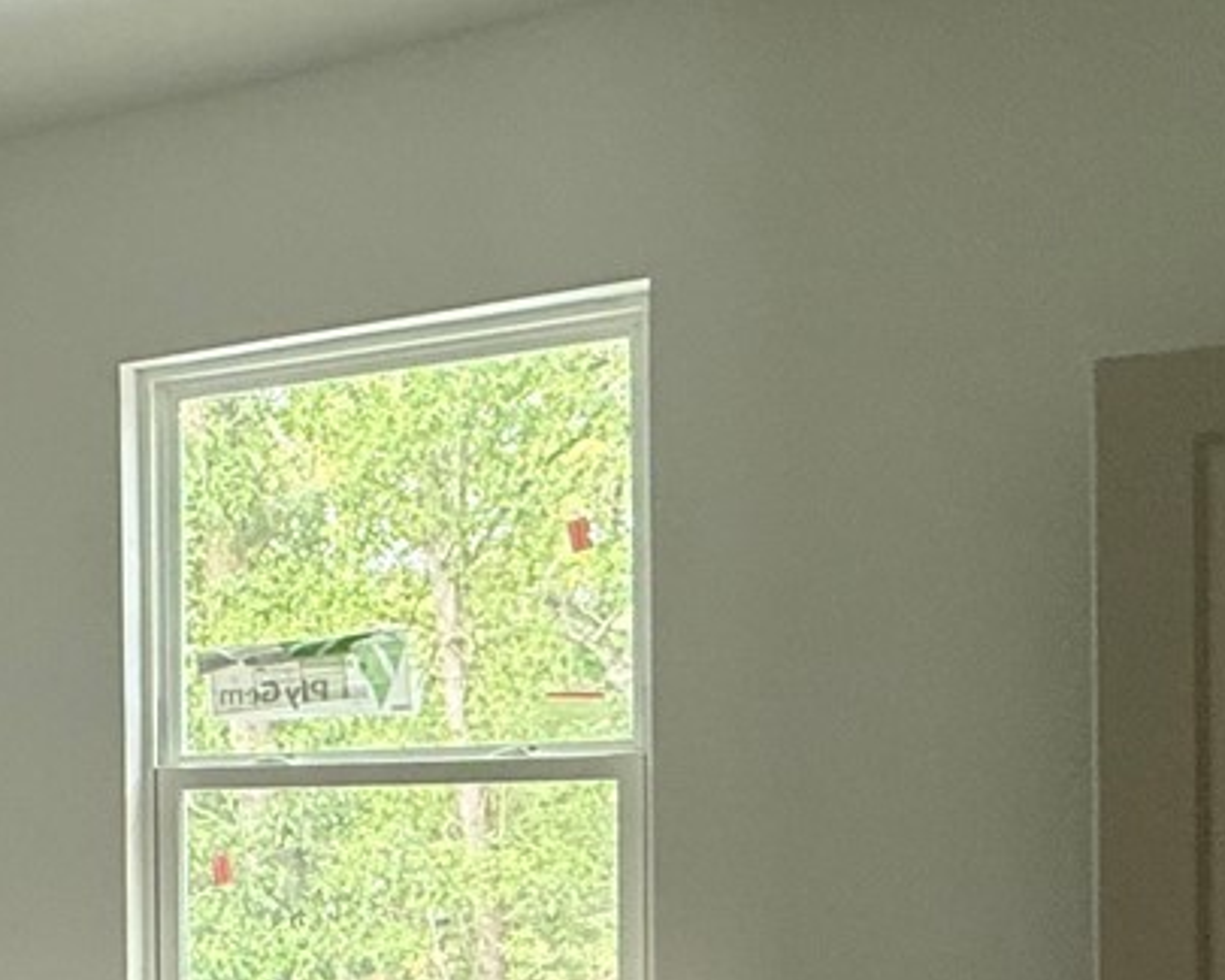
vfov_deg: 27.2
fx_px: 1958
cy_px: 862
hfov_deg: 29.6
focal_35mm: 54
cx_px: -257
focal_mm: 2.22
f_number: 2.2
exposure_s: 1/60
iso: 400
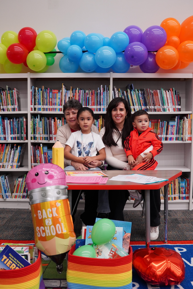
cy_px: 144
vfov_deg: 53.1
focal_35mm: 36
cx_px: 96
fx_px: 289
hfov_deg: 36.9
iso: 640
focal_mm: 24
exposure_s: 1/125
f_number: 2.8
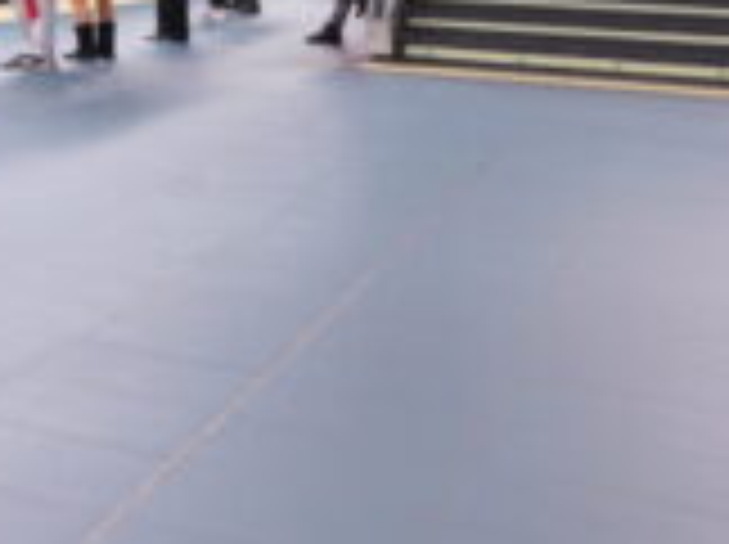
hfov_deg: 17.3
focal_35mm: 76
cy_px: -328
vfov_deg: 17.0
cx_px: -783
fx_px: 1598
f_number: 7.1
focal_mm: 16
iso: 250
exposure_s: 1/3
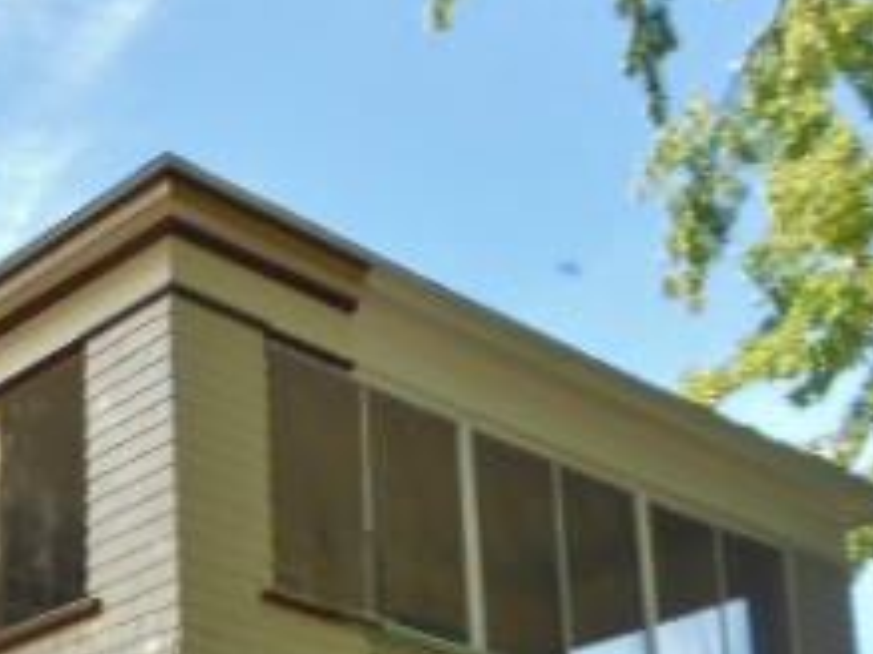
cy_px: 881
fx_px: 1916
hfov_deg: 24.5
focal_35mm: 76
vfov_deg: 17.9
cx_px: 8
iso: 80
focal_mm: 4.6
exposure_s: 1/250
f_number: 3.2
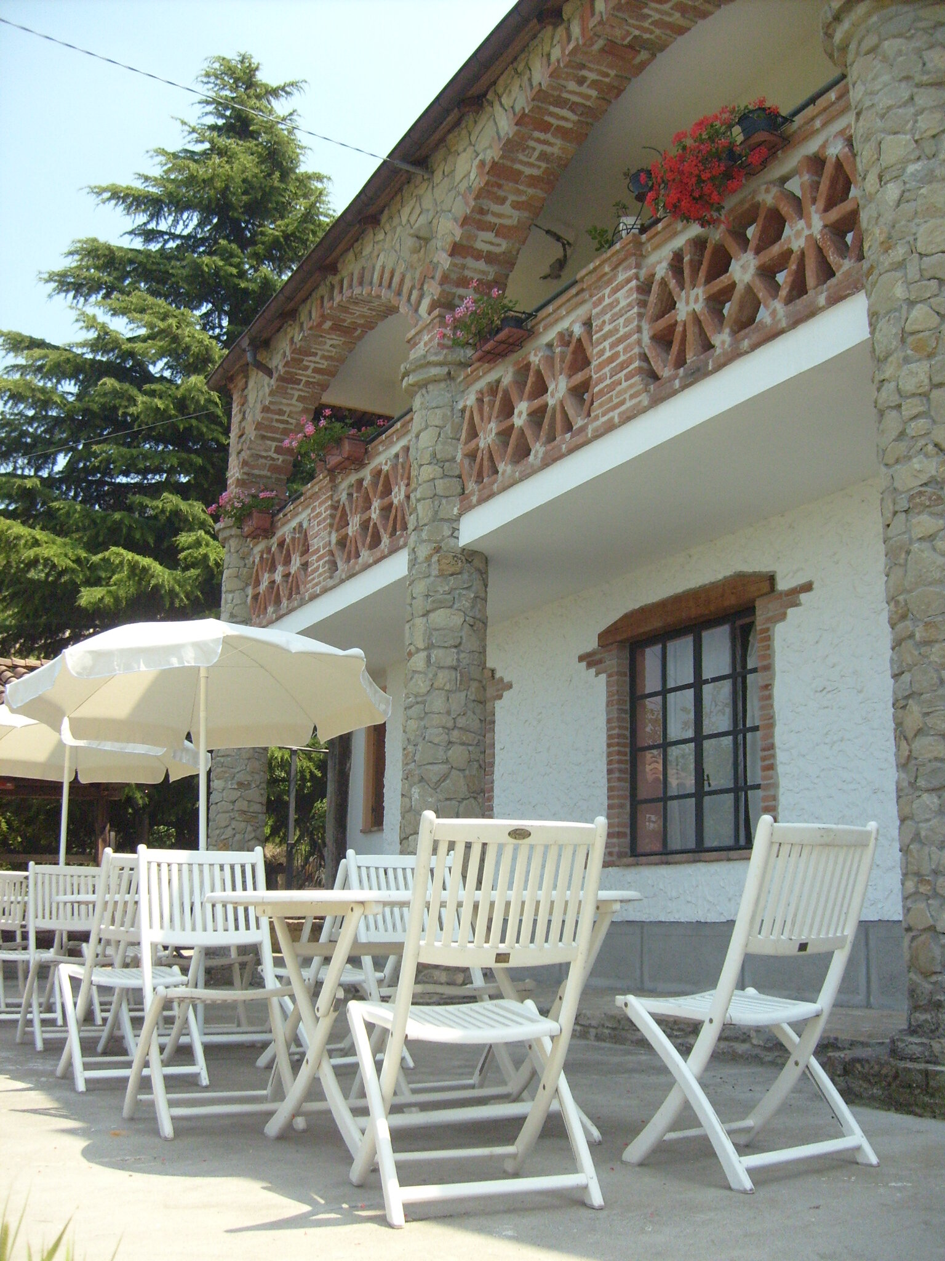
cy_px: 630
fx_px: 1274
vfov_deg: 52.6
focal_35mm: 35
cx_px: 472
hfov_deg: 40.7
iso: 80
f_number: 7.1
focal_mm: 5.8
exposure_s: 1/180
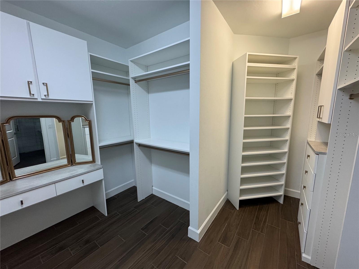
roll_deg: +0.6
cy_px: 134
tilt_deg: -8.4
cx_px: 180
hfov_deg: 102.1
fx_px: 145
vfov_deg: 85.7
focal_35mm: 14
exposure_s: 1/120
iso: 250
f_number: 2.2
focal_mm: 2.22
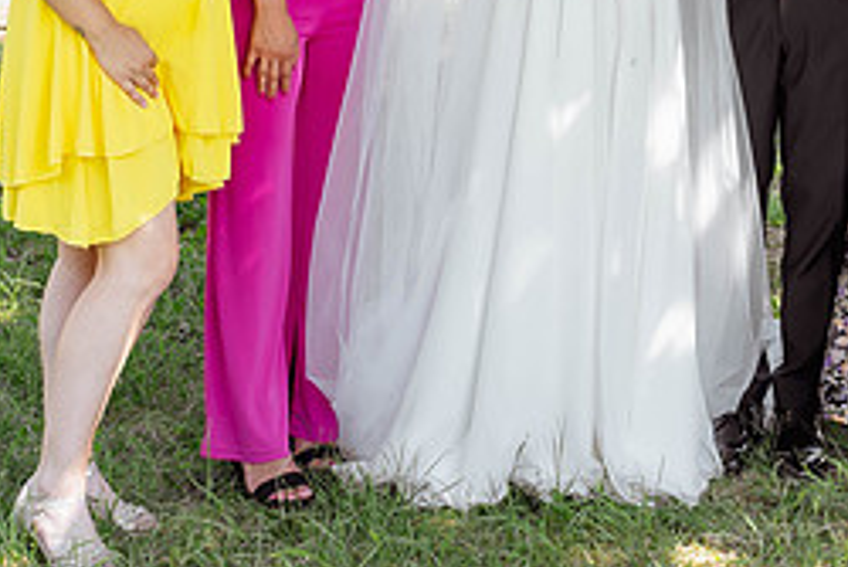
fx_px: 2451
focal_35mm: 104
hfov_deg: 19.6
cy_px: -235
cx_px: 545
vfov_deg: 12.6
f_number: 7.1
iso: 640
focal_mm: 33
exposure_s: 1/200
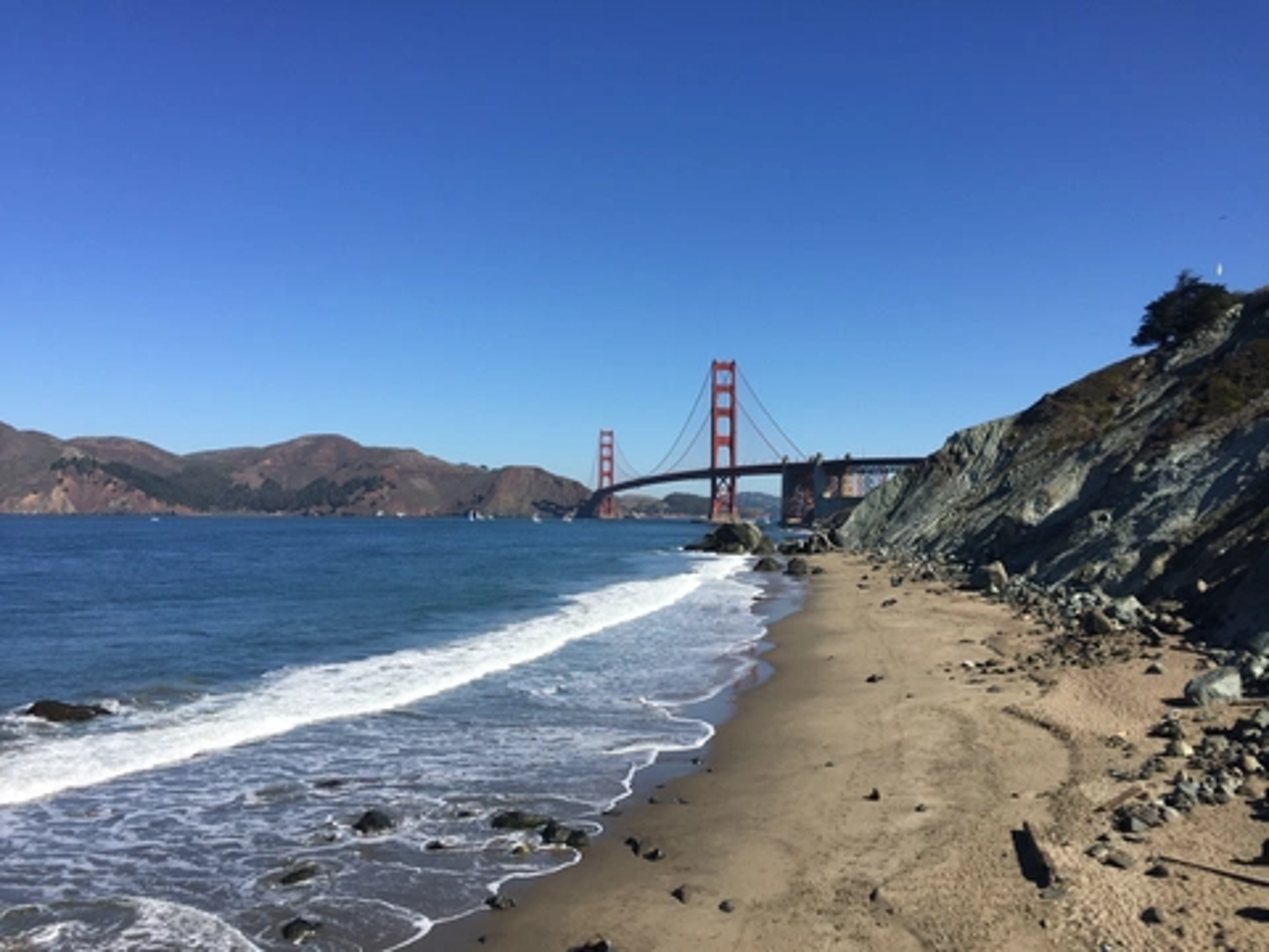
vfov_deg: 48.2
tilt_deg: +2.2
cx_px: 634
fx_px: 1063
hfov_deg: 61.7
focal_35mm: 29
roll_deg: -1.4
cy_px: 476
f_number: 2.2
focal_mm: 4.15
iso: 32
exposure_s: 1/2326
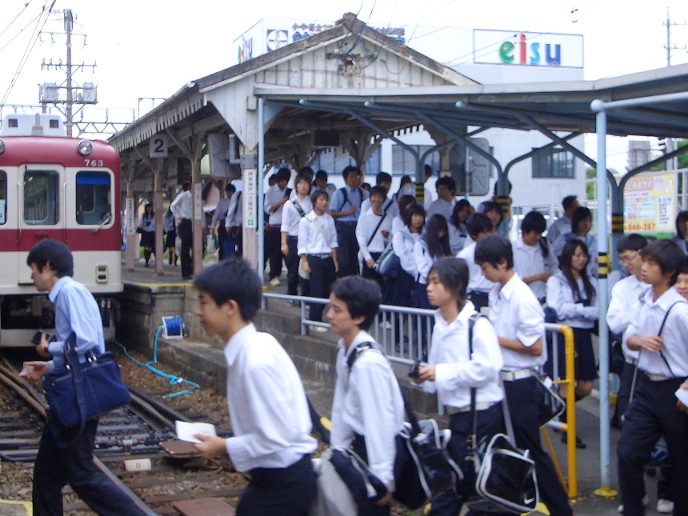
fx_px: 1232
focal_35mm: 62
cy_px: 258
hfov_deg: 31.2
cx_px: 344
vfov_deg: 23.7
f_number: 3.5
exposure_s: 1/100
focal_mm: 10.2
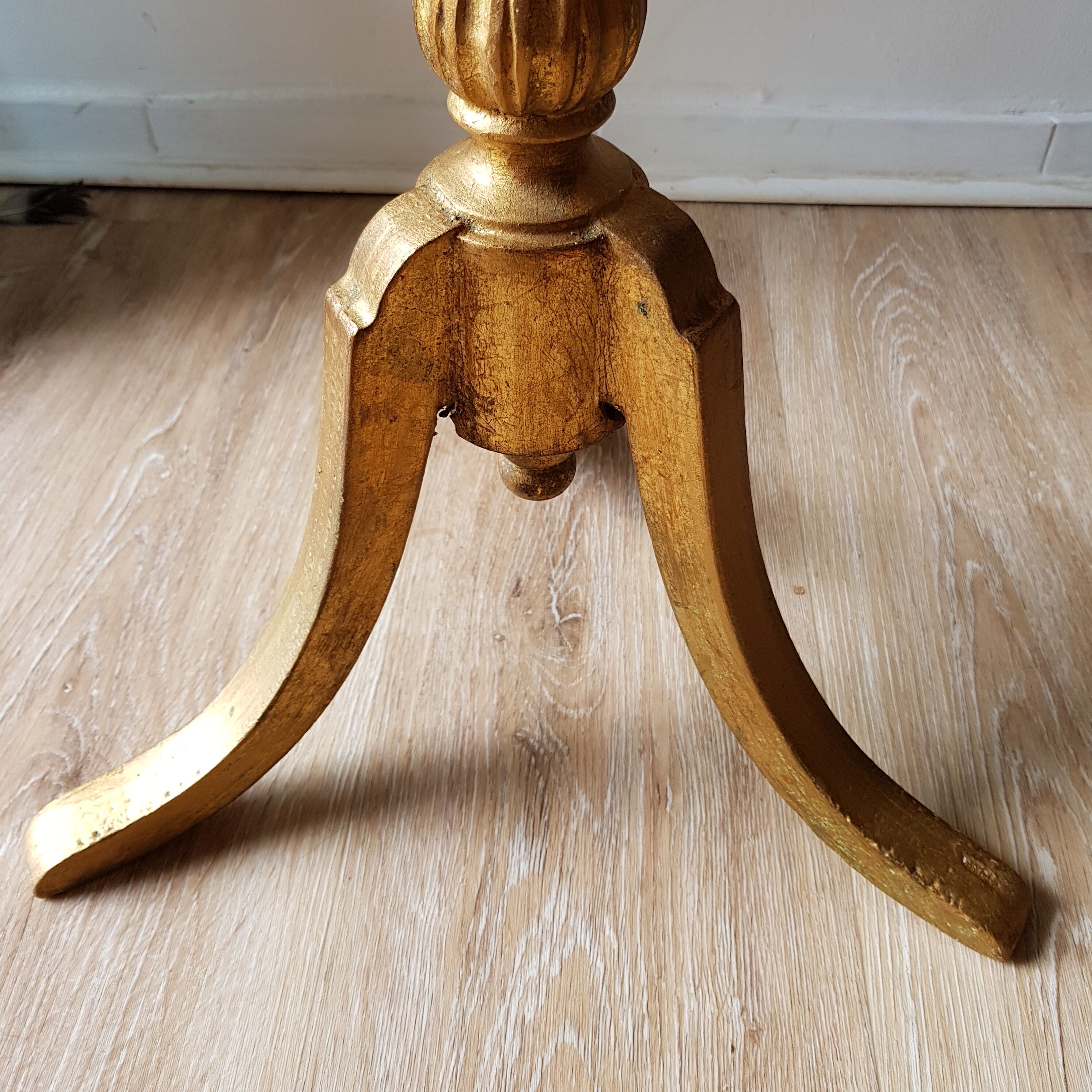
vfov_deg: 51.9
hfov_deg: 52.5
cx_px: 549
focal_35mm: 31
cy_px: 397
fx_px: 1106
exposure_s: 1/100
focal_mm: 4.2
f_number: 1.7
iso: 64
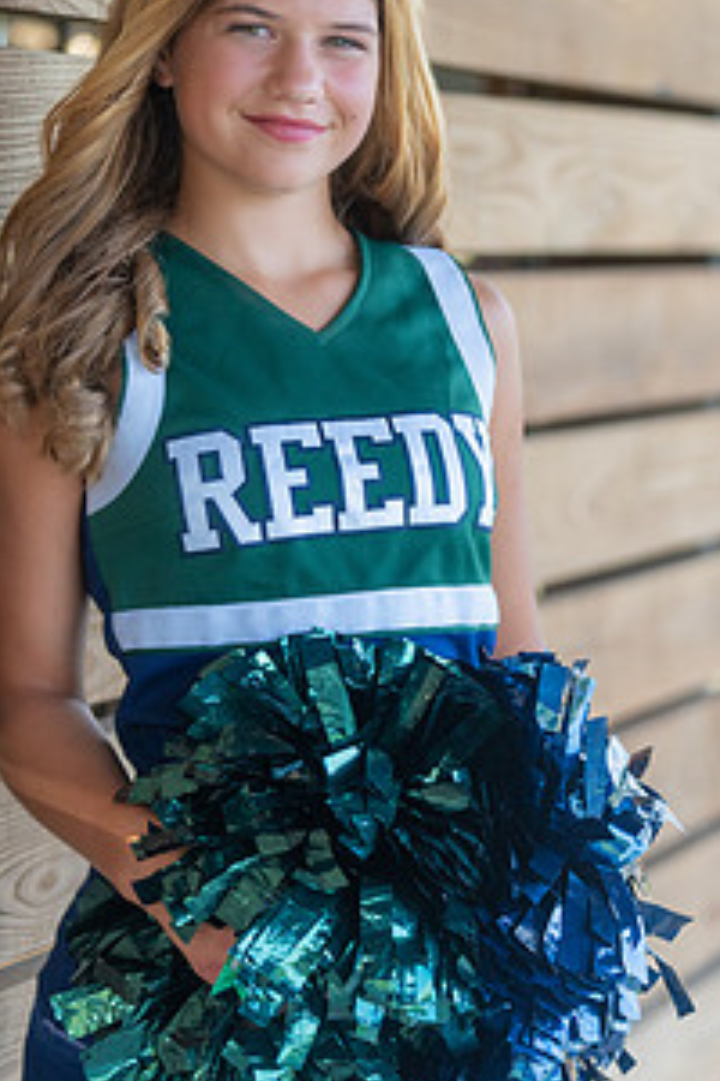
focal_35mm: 150
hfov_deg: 9.1
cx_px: 302
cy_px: 468
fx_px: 4500
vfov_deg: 13.7
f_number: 2.8
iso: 400
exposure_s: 1/250
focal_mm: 100
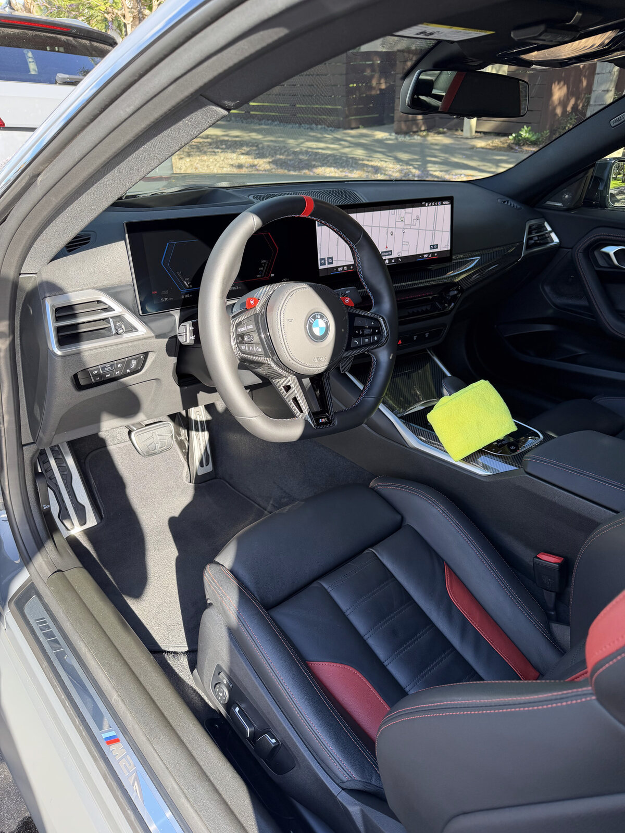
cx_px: 312
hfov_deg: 56.8
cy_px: 416
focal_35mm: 24
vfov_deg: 71.6
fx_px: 578
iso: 80
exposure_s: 1/230
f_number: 1.78
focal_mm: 6.76
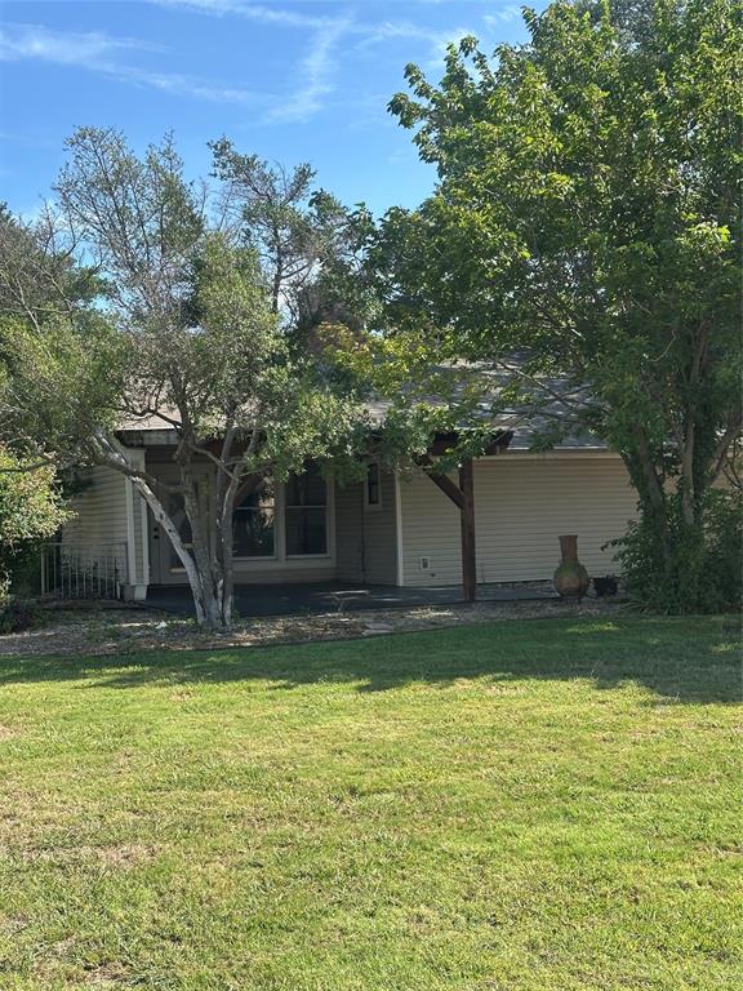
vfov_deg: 39.7
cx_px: 372
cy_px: 496
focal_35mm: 48
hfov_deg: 30.3
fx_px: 1374
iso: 64
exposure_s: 1/1695
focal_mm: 6.86
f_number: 1.78
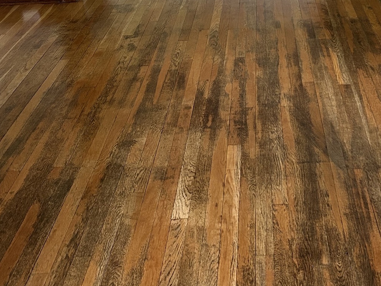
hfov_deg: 32.4
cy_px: -47
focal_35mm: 59
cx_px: 261
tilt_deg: -14.8
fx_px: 649
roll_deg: +2.8
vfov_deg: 23.0
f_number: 1.5
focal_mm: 5.7
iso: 200
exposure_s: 1/60
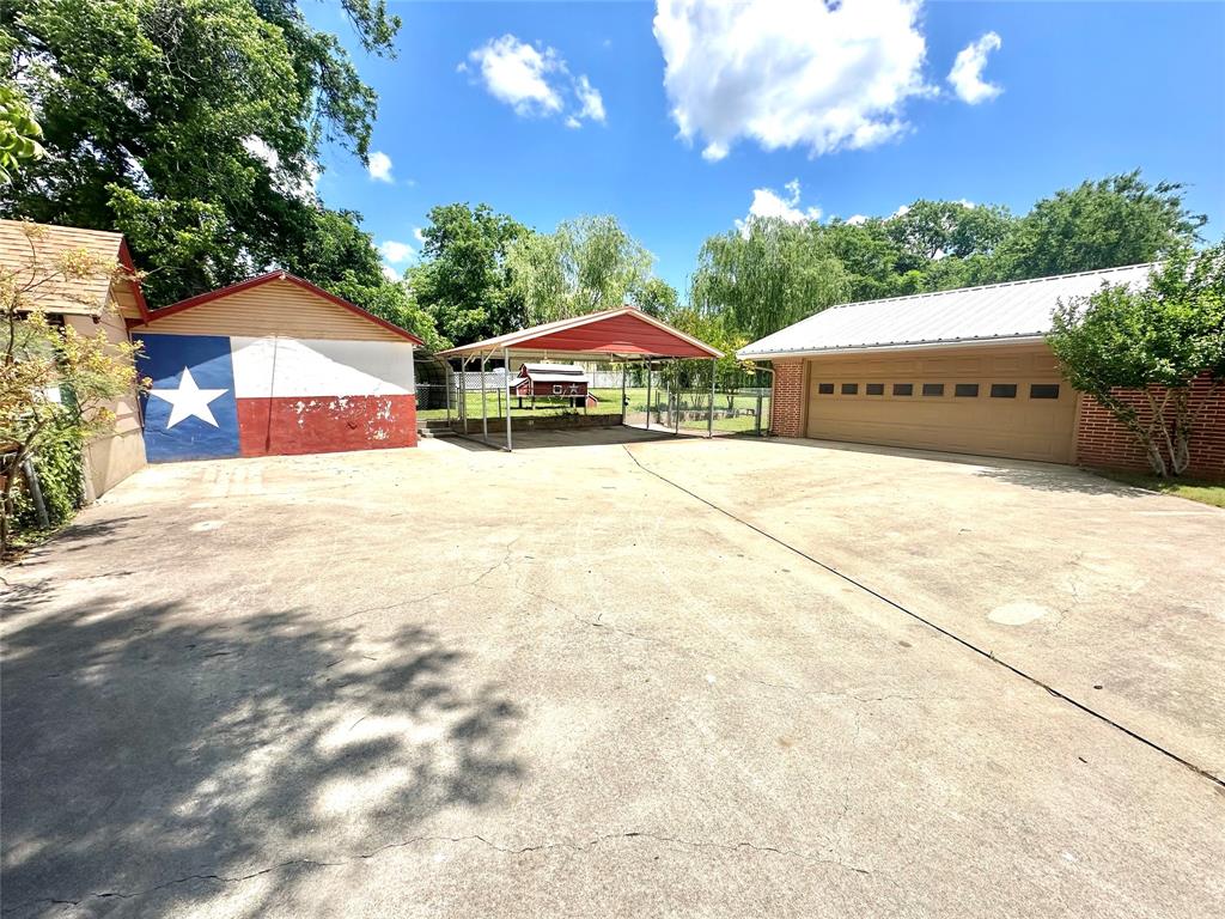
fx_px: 495
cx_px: 612
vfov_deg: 85.7
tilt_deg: -8.1
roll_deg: -0.7
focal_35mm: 14
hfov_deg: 102.1
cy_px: 460
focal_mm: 2.22
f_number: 2.2
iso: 50
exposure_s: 1/3125
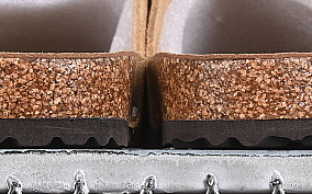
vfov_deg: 4.5
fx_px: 2472
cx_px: 136
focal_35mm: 291
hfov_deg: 7.2
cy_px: -95
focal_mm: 50
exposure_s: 1/60
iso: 160
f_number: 7.1
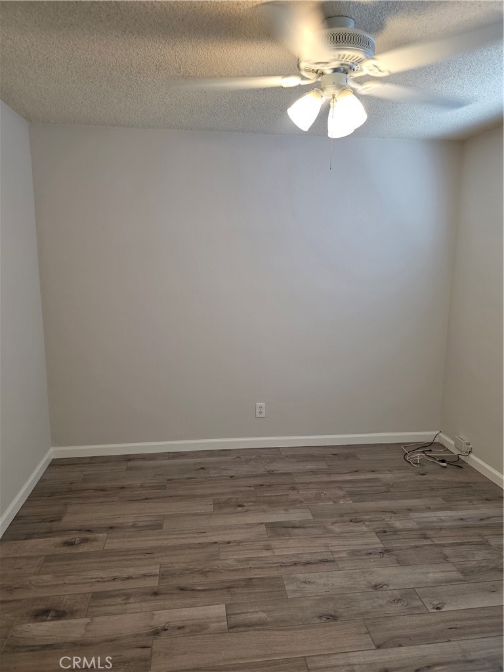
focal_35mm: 23
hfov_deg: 58.9
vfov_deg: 73.9
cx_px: 252
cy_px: 336
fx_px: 446
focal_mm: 6.3
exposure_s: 1/120
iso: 125
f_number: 1.7
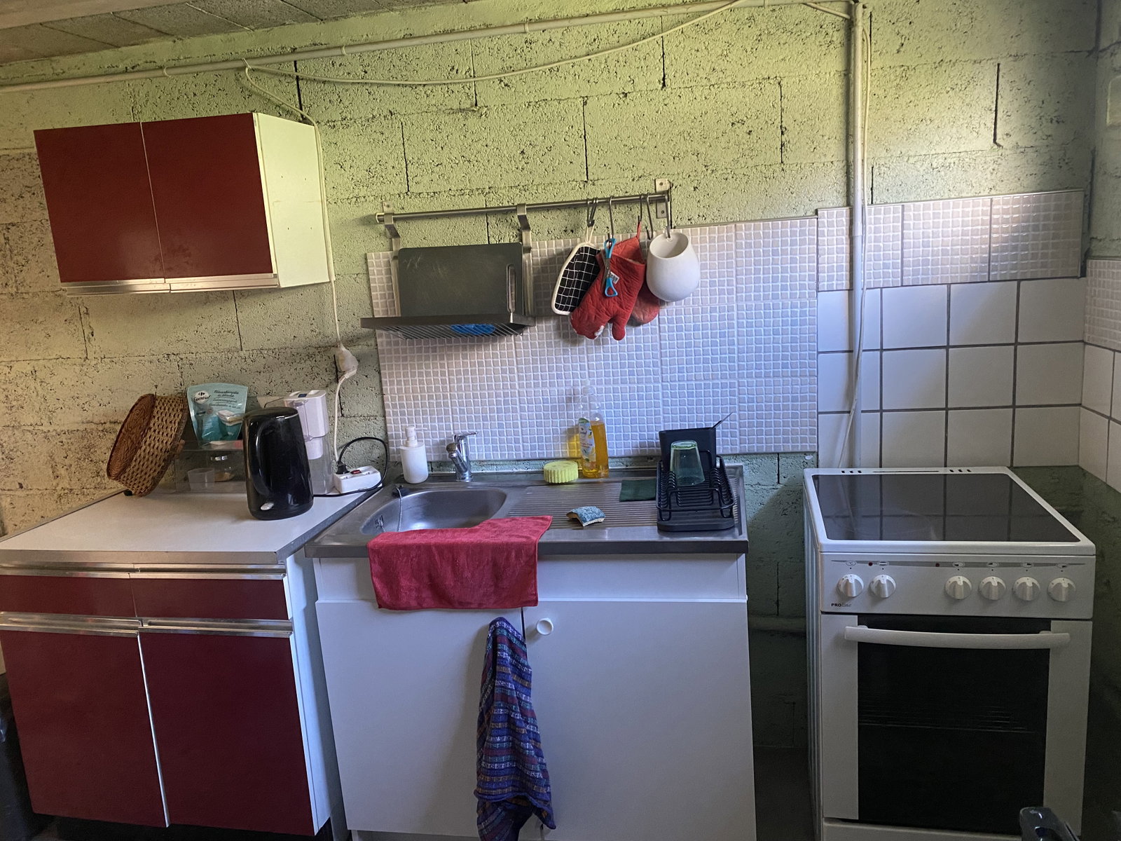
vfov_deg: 53.1
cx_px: 560
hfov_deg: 67.3
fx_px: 842
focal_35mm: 26
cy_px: 420
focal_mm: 4.25
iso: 400
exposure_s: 1/60
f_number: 1.8
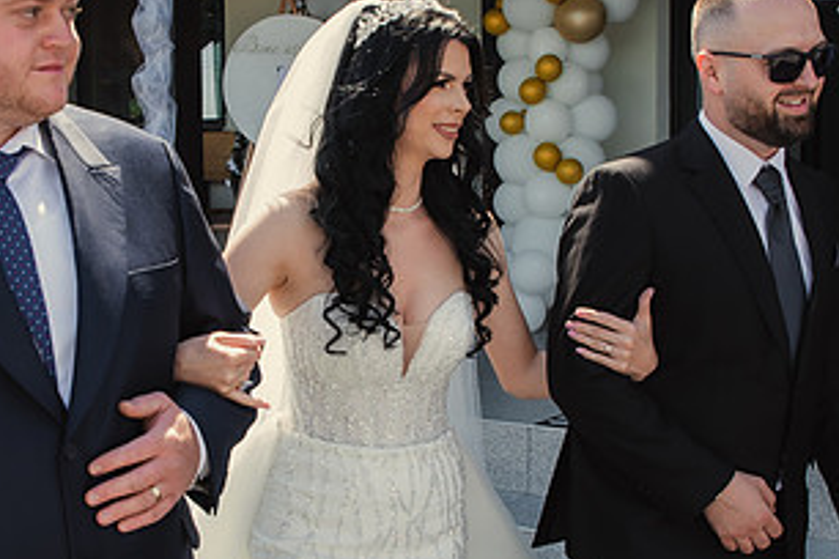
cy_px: 312
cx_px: 326
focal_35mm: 52
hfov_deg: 38.0
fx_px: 1212
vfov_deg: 26.0
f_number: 6.3
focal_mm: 24
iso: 200
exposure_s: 1/160
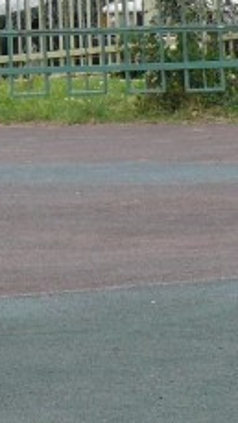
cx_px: -249
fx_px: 3765
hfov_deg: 3.6
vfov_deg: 6.4
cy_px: 72
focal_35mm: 336
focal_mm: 15.1
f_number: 4
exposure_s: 1/125
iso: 100
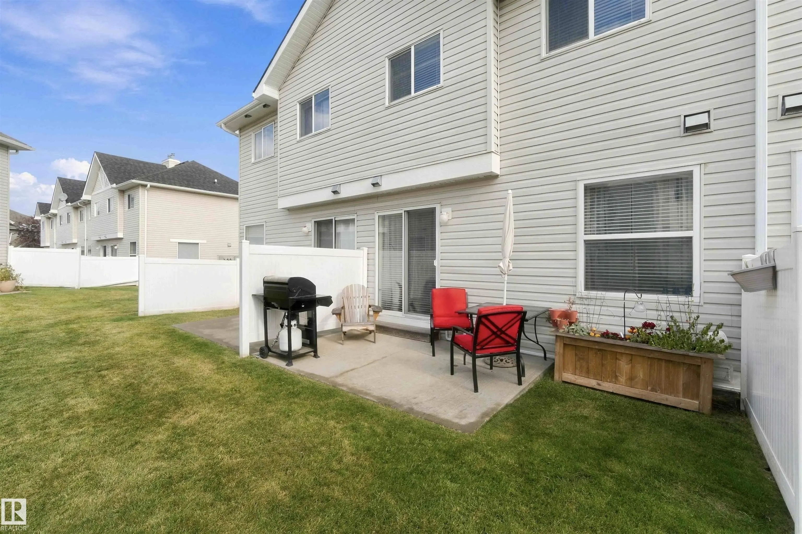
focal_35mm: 15
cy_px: 267
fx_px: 334
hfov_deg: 100.4
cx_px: 401
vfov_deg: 77.3
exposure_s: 1/125
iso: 100
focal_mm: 10
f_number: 8
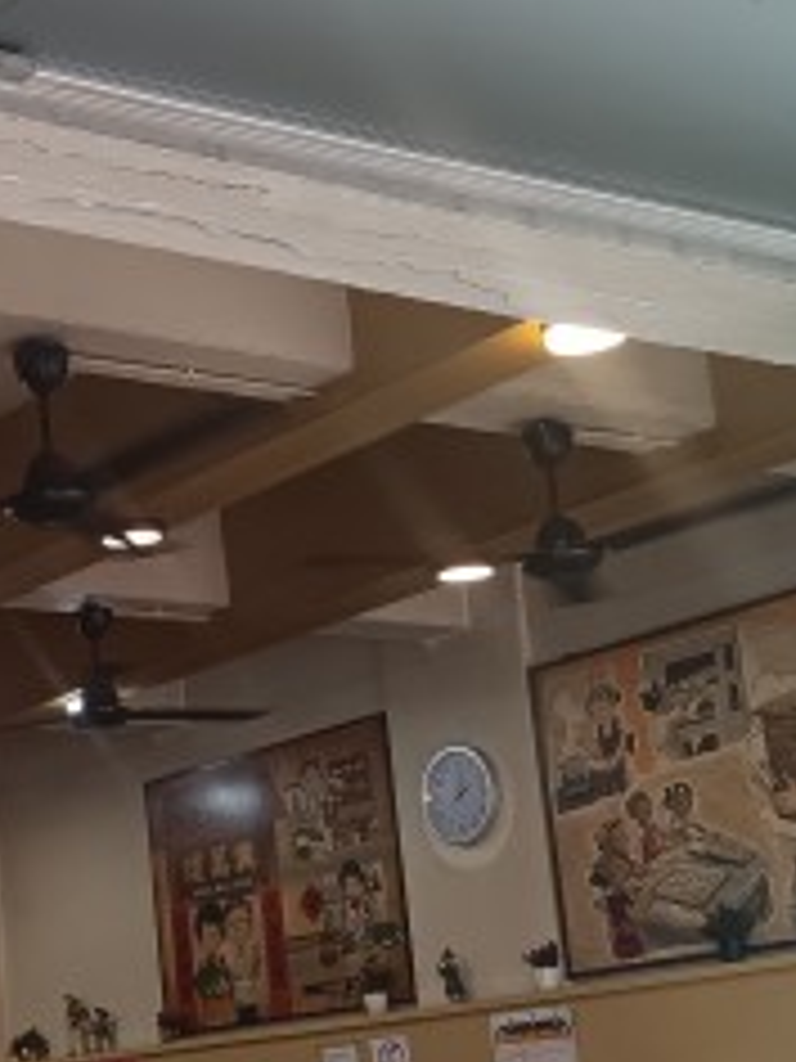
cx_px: -126
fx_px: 2391
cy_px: 711
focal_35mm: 78
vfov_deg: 24.9
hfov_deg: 18.1
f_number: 1.65
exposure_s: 1/100
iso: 381
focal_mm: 6.14
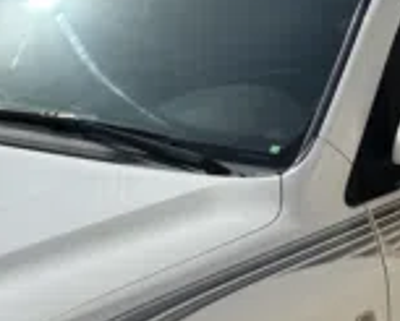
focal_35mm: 196
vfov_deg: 7.9
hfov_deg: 9.8
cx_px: 107
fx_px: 2325
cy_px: 305
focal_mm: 9
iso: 32
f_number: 2.8
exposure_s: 1/1698
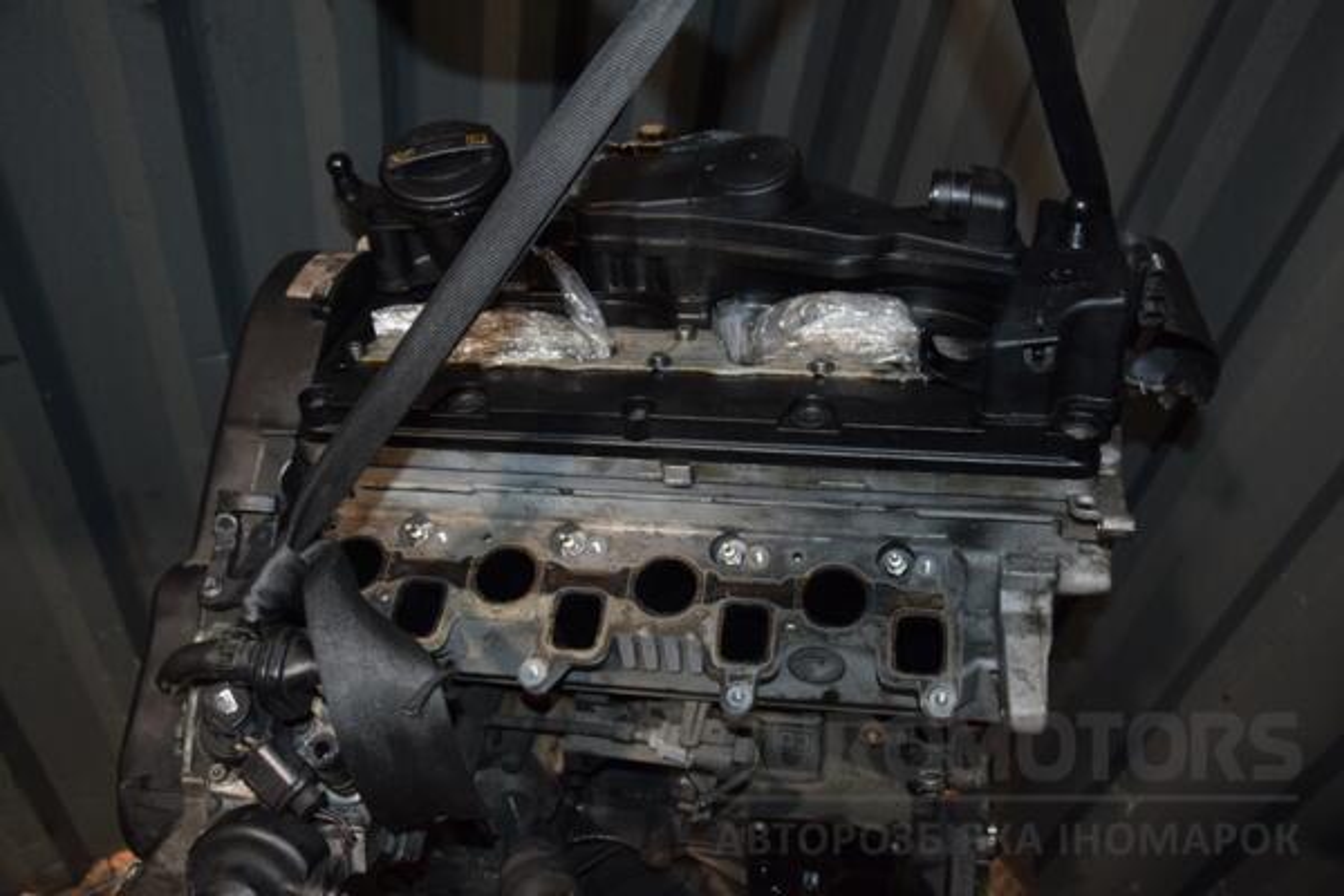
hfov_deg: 57.2
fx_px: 1232
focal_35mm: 33
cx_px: 672
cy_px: 448
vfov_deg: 40.0
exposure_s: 1/60
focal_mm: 22
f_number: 5
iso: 800
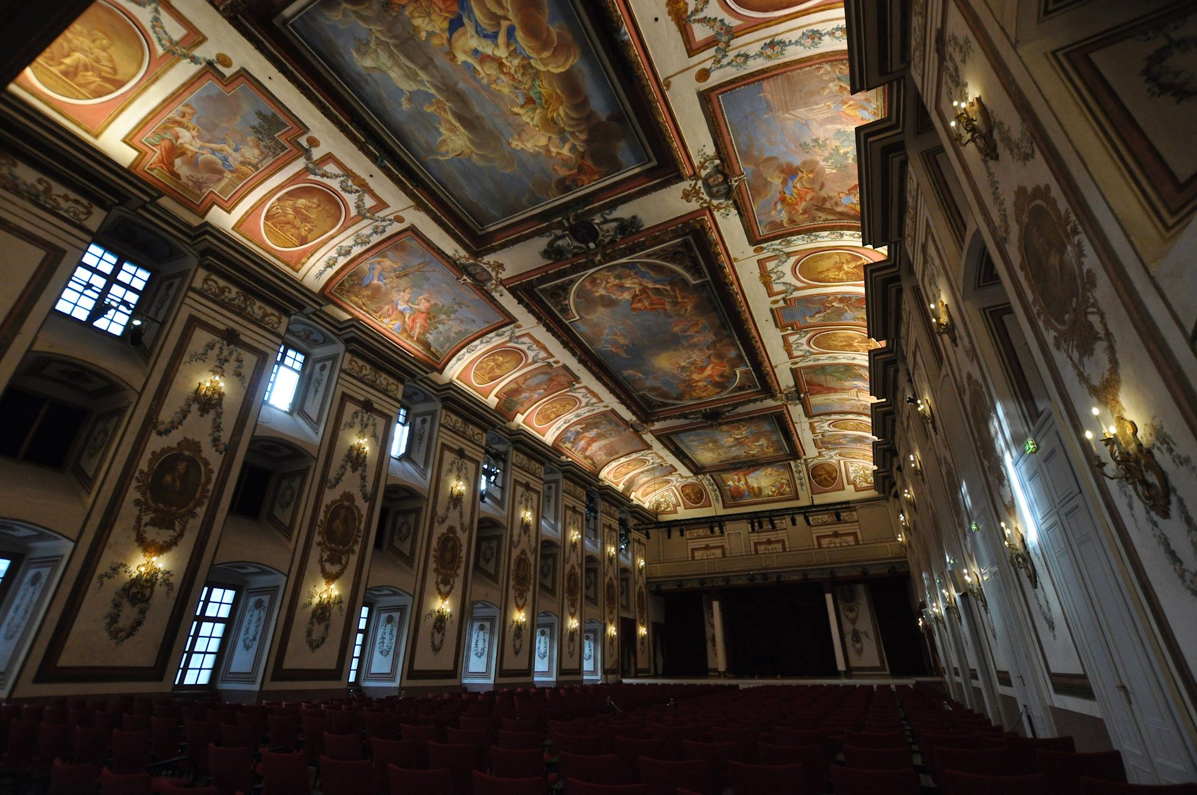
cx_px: 598
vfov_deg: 77.2
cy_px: 398
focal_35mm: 15
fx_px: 498
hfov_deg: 100.5
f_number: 5.6
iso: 1250
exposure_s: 1/125
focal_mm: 10
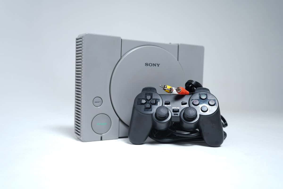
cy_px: 94
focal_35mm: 30
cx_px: 142
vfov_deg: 43.6
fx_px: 236
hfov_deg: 61.9
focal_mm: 30
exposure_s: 1/6
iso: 64
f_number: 4
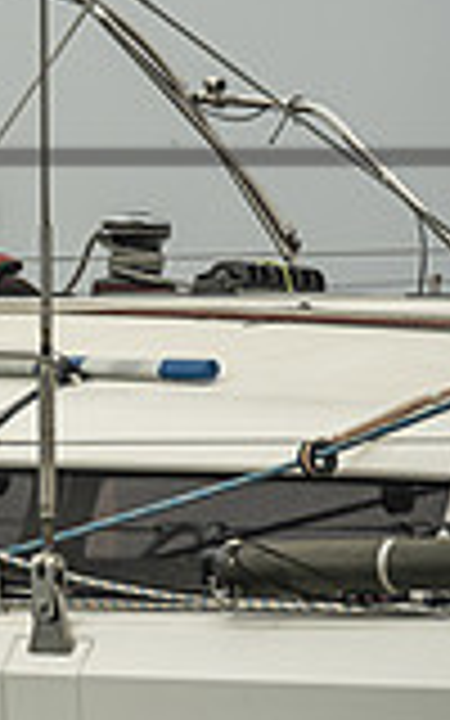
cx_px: -972
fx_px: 10145
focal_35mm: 517
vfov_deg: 4.1
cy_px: 121
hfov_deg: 2.5
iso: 400
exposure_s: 1/2000
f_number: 6.3
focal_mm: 120
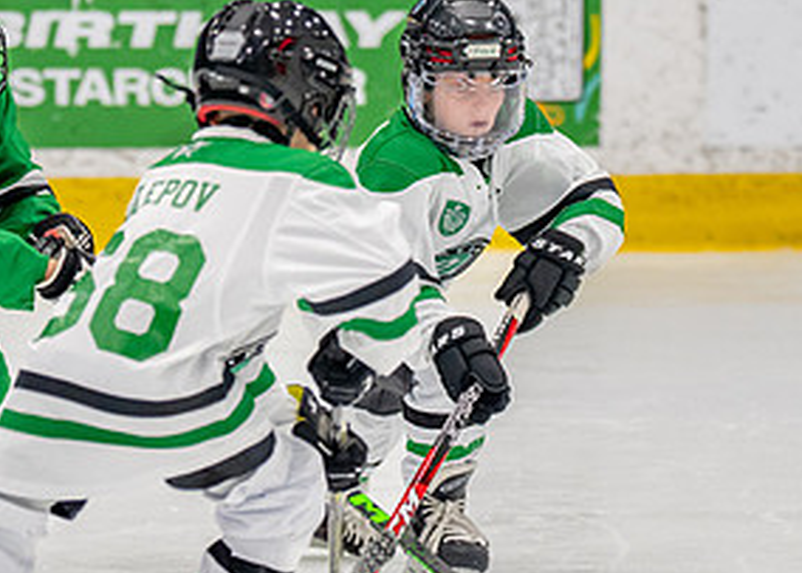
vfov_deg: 3.4
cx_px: 429
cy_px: 219
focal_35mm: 418
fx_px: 9523
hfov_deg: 4.8
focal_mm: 116
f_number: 2.8
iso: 1250
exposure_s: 1/1600
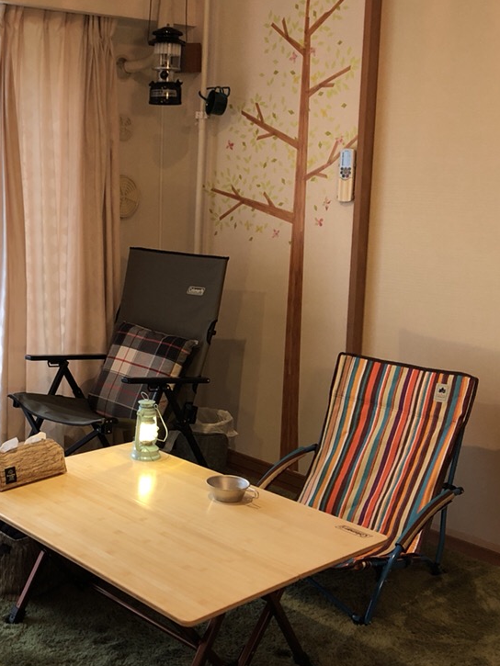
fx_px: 924
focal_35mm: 48
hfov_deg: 29.6
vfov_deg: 39.7
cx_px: 99
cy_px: 330
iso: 50
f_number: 1.8
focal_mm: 3.99
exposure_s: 1/17
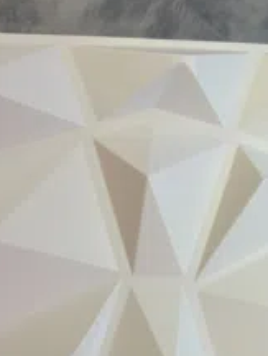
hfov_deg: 31.5
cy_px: 312
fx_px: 474
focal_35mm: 46
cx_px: 136
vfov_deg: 38.7
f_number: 1.6
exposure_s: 1/121
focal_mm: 5.1
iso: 100
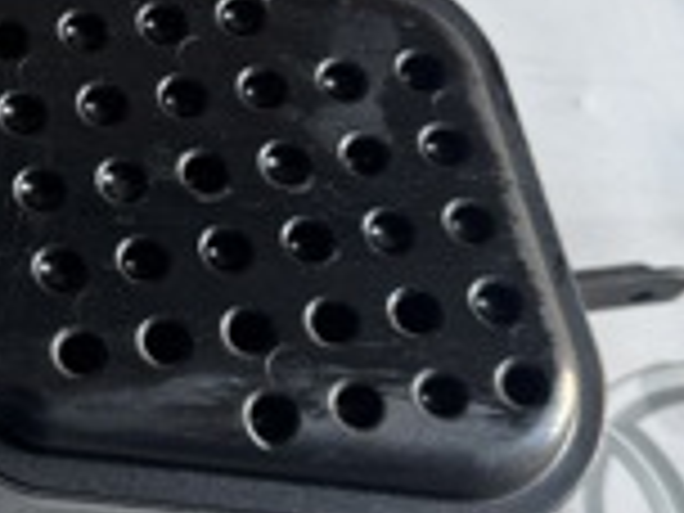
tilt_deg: -60.1
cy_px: 230
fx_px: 1996
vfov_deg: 14.6
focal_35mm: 101
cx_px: -248
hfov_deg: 18.0
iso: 125
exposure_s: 1/121
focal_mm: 6.76
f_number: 1.78
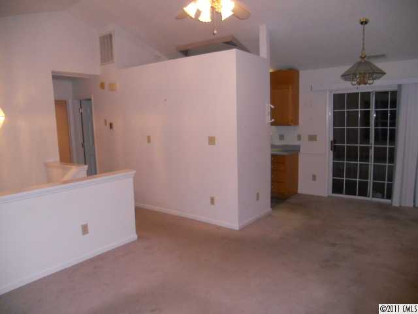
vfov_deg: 51.4
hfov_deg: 65.3
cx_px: 209
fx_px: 326
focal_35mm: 27
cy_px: 157
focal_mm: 4.9
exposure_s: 1/25
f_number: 3.2
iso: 320
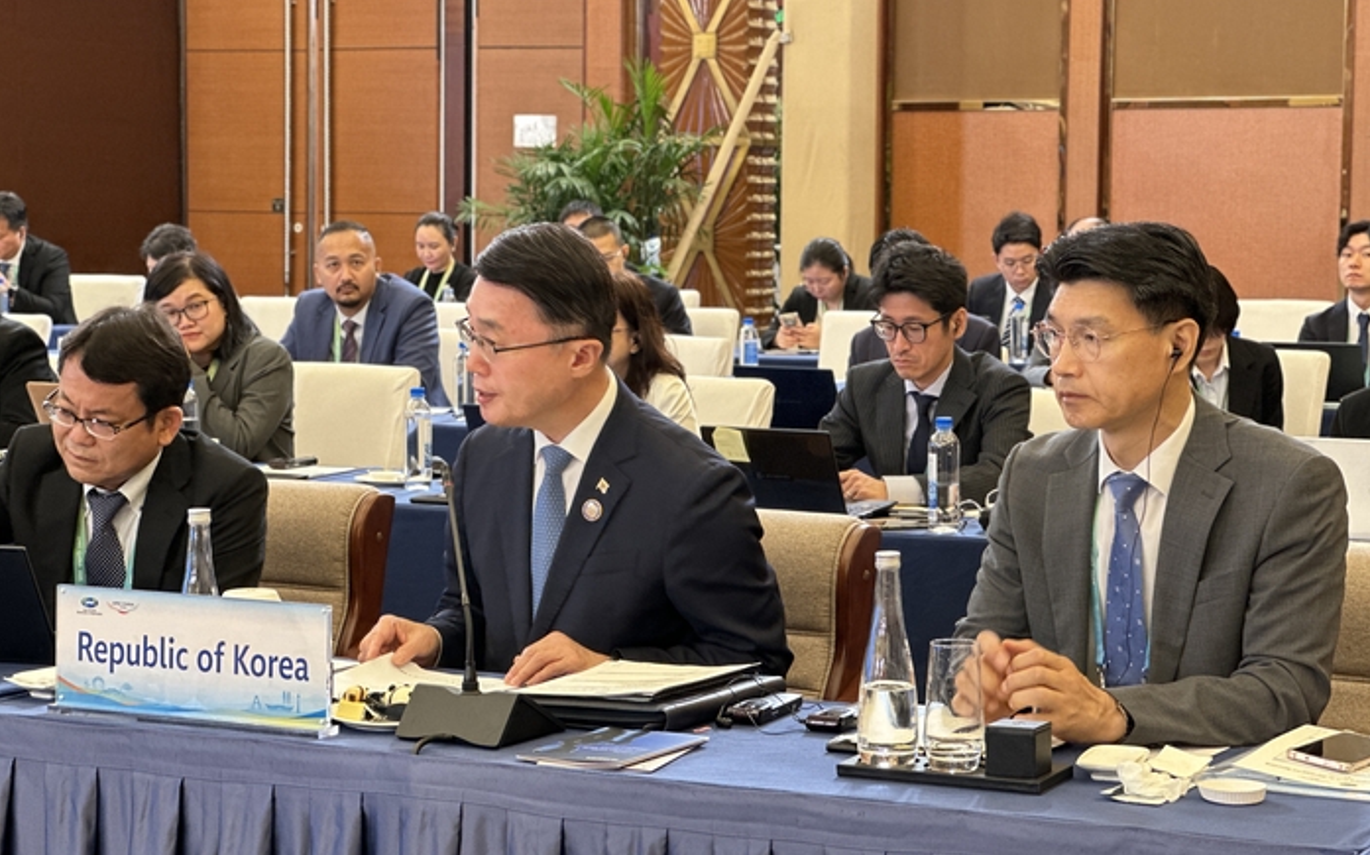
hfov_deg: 25.2
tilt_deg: -3.5
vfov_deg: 15.9
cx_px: 686
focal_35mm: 82
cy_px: 420
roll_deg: -1.4
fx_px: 3060
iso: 250
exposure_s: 1/33
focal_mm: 9
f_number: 2.8
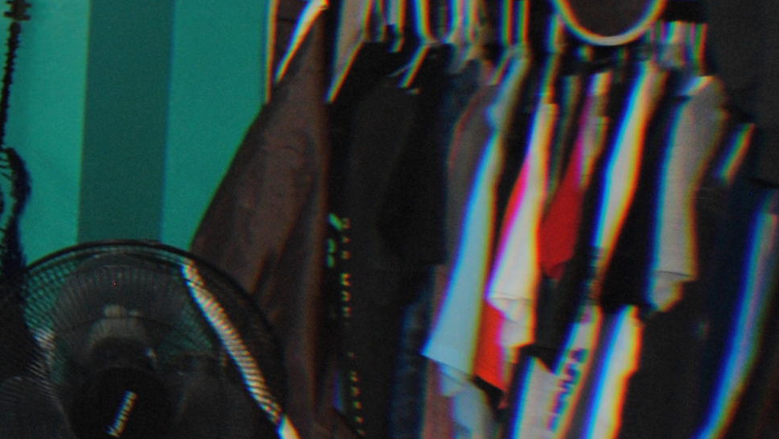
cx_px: -422
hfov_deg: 16.5
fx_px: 2417
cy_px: 93
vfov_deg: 10.3
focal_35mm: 117
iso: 200
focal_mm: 24
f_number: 4.2
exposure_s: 1/60
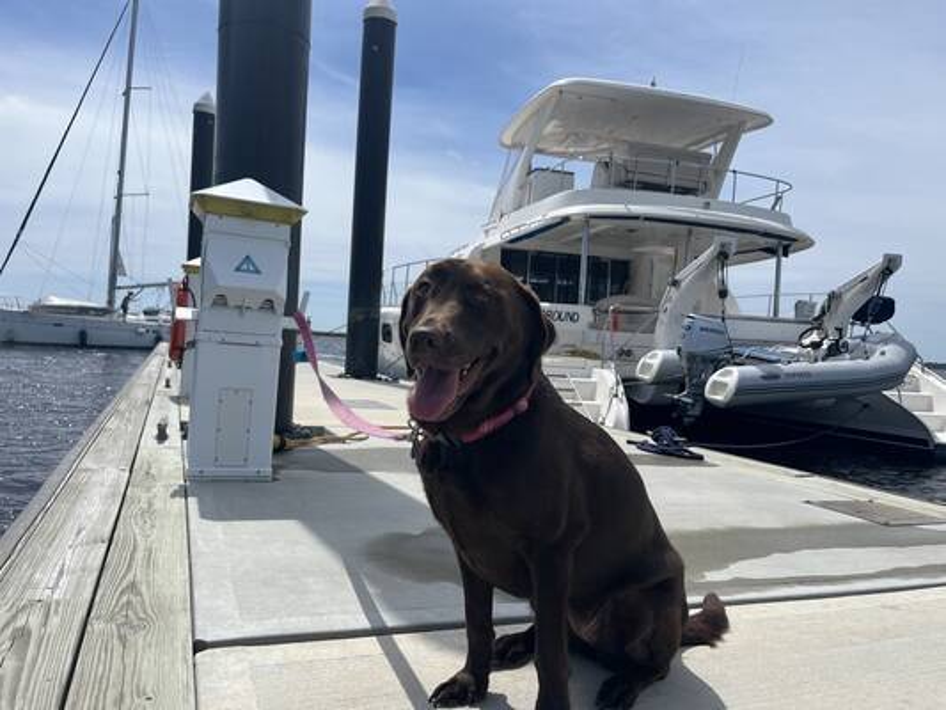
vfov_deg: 53.1
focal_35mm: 26
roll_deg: -2.8
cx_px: 473
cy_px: 355
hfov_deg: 67.3
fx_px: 711
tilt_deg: -1.2
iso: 50
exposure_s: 1/6897
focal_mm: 5.1
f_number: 1.6
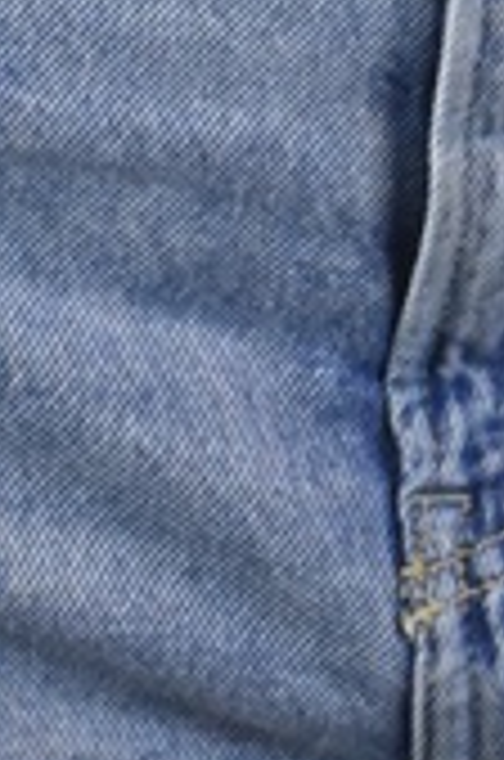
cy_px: -1187
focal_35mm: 464
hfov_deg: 3.0
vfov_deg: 4.3
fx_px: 9783
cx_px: 342
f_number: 16
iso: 1600
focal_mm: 48
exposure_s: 1/60
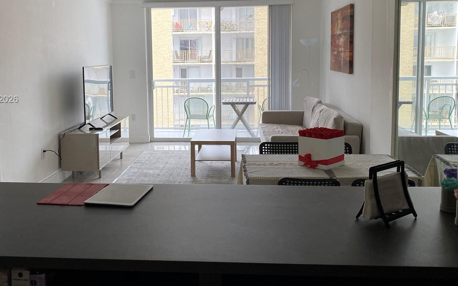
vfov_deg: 34.2
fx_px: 462
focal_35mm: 37
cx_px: 206
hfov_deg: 52.7
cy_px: 100
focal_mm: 4.25
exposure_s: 1/121
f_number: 1.8
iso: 64
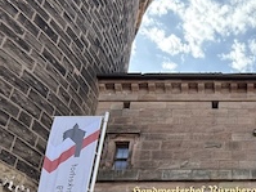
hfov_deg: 39.5
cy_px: 187
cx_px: 224
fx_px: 333
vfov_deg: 30.2
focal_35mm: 45
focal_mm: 2.22
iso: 64
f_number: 2.2
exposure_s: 1/445
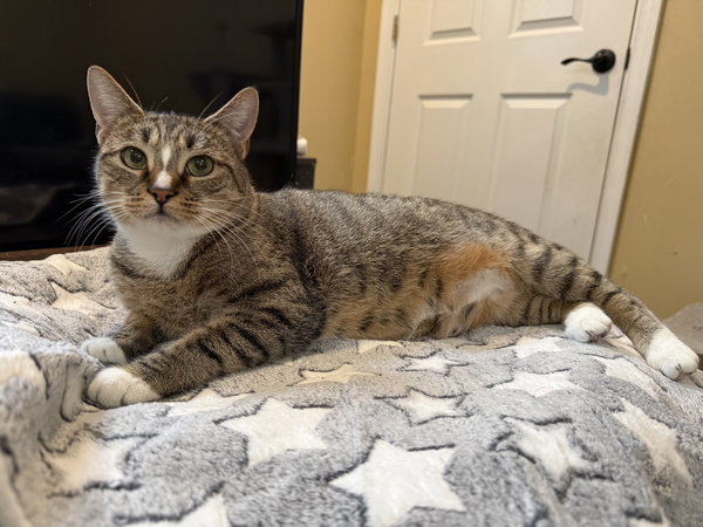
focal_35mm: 24
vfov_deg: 56.8
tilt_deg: -12.1
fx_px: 487
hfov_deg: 71.6
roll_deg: -4.2
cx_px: 352
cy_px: 264
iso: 250
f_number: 1.78
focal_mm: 6.76
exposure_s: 1/60
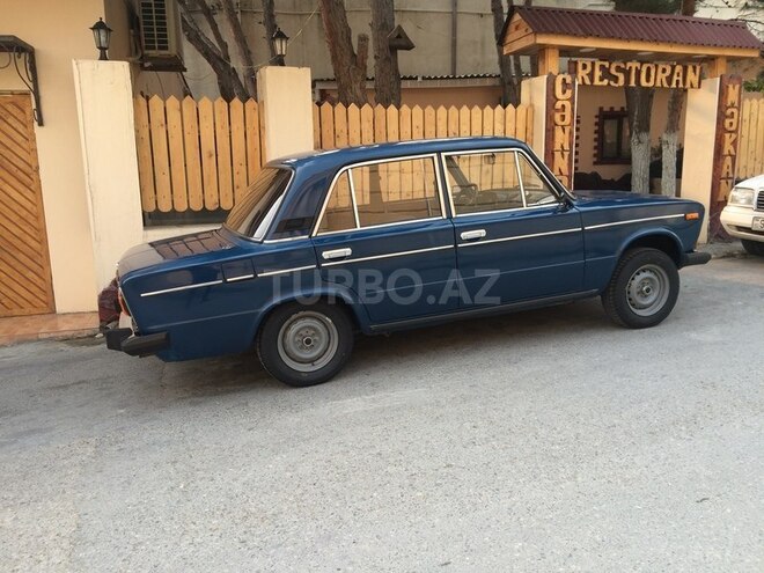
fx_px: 640
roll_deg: -0.1
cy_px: 286
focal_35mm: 29
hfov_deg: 61.7
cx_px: 382
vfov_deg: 48.2
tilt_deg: -10.2
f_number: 2.2
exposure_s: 1/174
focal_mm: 4.15
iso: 32
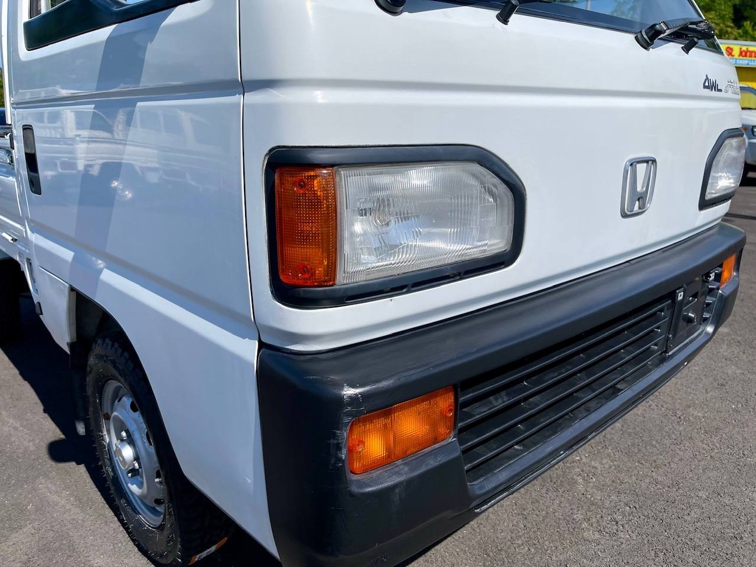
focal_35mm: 25
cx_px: 378
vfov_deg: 54.9
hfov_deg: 69.4
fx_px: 546
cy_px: 284
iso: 32
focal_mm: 5.1
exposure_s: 1/6250
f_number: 1.6
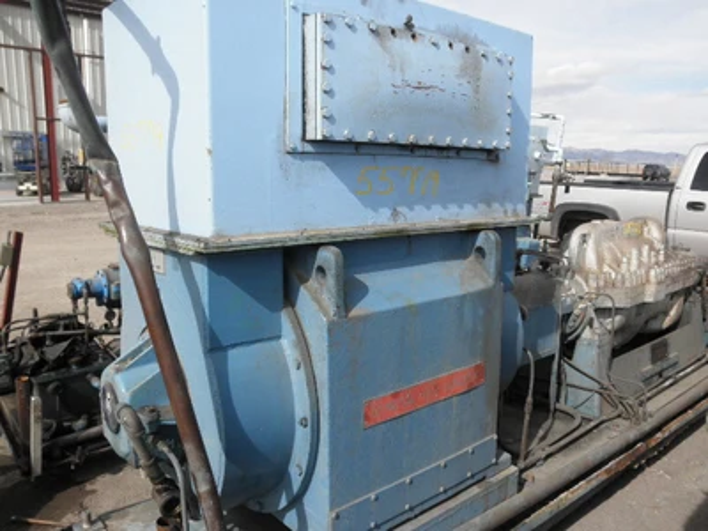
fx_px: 573
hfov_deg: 63.4
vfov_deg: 49.7
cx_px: 354
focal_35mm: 28
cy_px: 266
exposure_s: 1/125
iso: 64
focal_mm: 5
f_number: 8.5
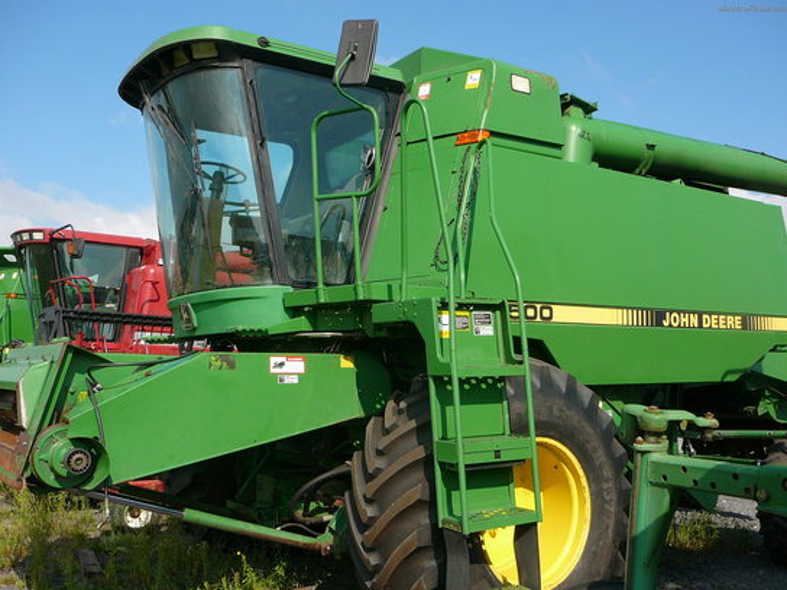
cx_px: 394
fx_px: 796
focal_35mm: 35
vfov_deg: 40.7
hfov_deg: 52.6
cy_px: 295
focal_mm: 5.2
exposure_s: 1/400
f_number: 5
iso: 80
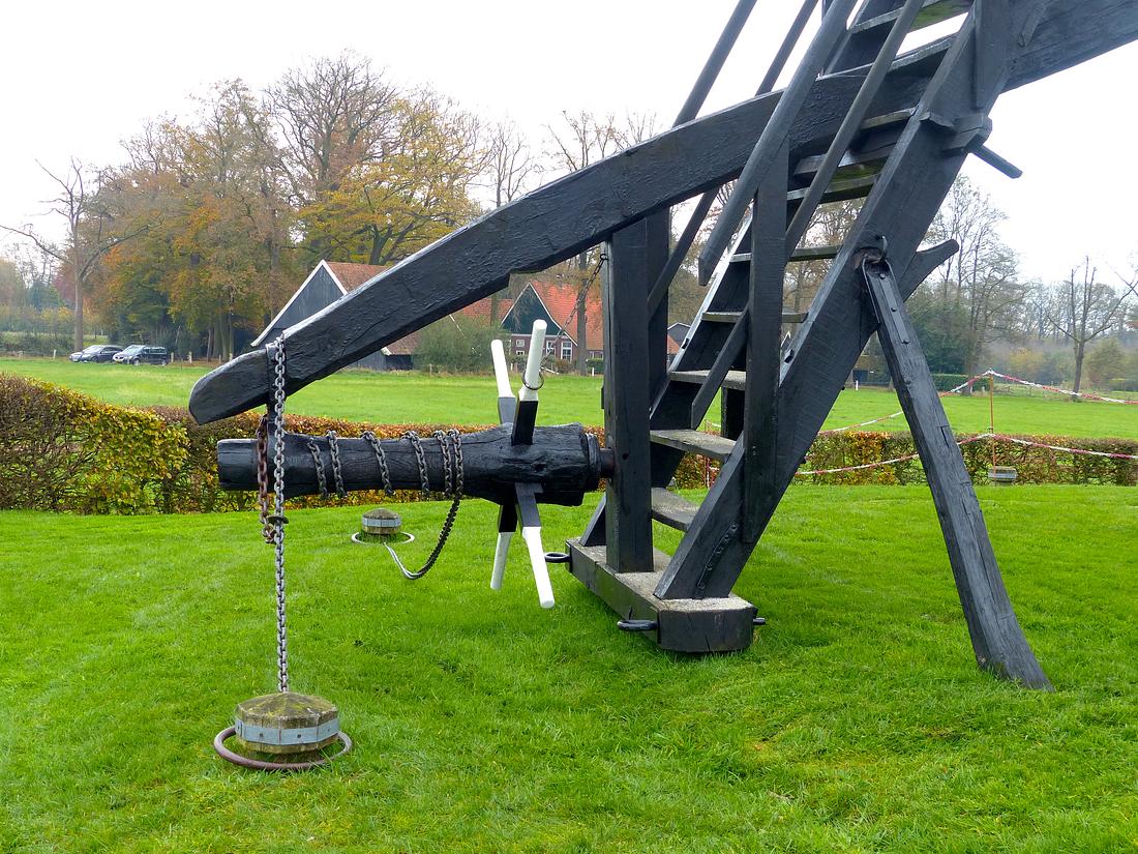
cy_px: 427
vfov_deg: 29.7
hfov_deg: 38.9
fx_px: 1611
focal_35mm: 49
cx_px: 569
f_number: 3.5
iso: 100
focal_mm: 8.7
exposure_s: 1/125
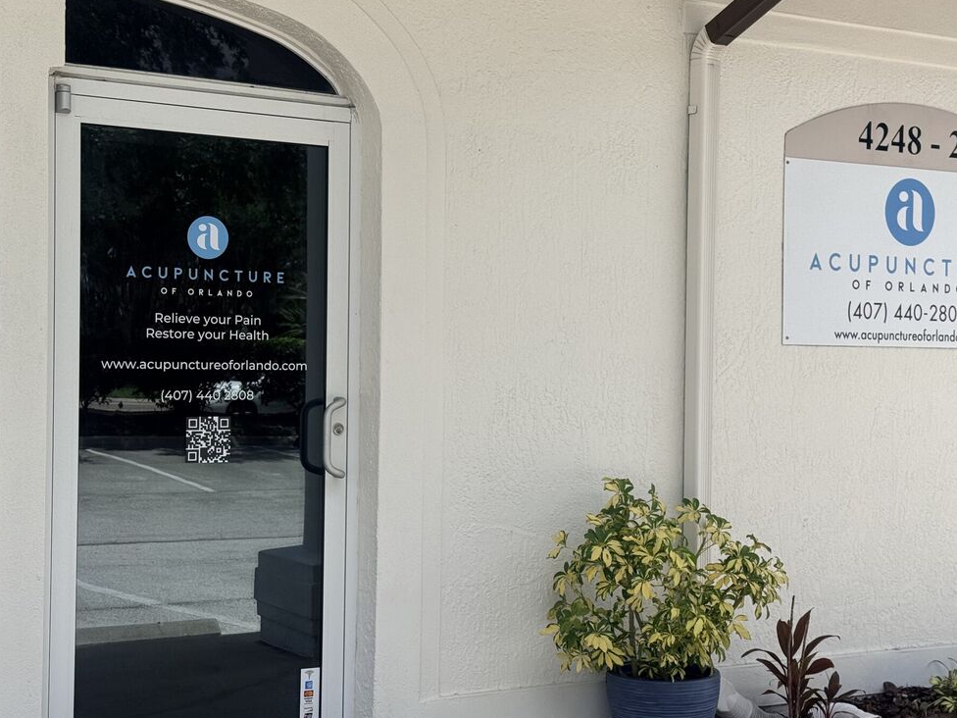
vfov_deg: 24.8
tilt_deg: -0.6
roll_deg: -0.5
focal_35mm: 59
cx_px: 505
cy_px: 372
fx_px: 1631
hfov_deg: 32.7
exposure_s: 1/5587
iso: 100
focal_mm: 6.76
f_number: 1.78
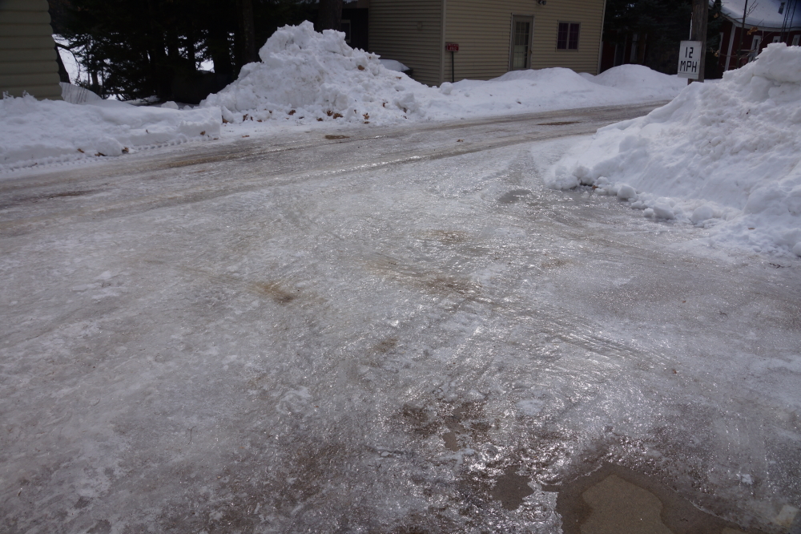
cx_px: 400
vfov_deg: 47.9
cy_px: 267
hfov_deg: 67.4
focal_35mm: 27
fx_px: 601
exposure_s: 1/100
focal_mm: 18
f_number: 11
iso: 100
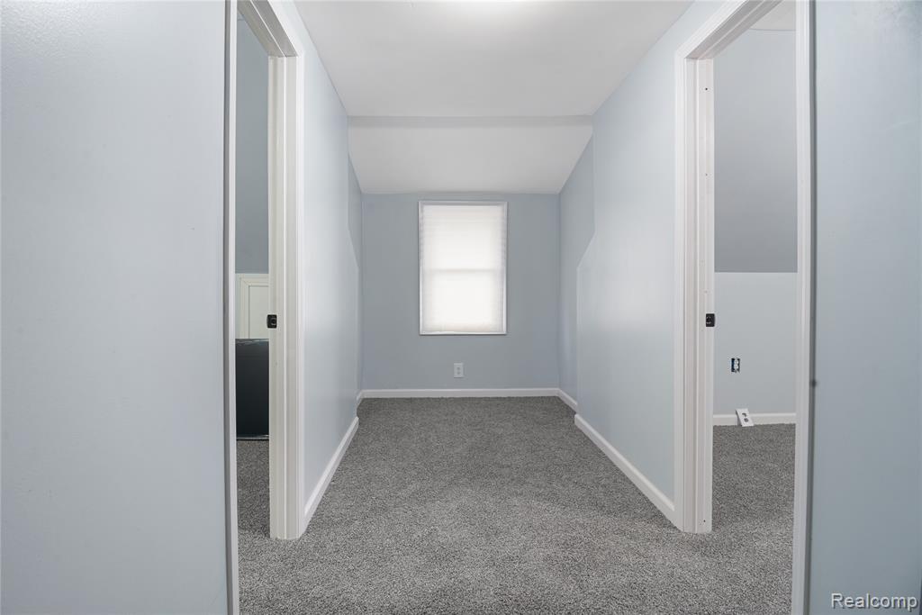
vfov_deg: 43.6
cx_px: 461
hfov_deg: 61.9
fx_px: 768
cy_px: 308
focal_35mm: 30
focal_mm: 30
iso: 320
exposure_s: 1/5
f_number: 9
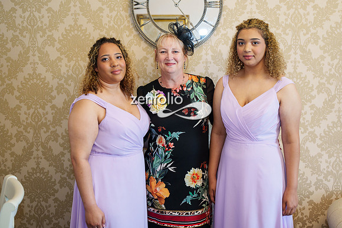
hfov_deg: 39.5
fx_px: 476
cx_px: 180
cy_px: 107
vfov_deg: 27.0
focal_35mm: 50
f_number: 2.8
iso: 800
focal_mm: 47
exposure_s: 1/80
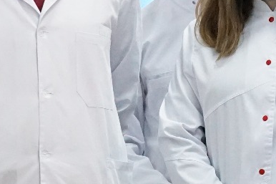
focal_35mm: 172
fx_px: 1318
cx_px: 359
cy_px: 48
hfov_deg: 11.6
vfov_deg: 8.0
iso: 8000
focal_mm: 41
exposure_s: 1/250
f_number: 6.3
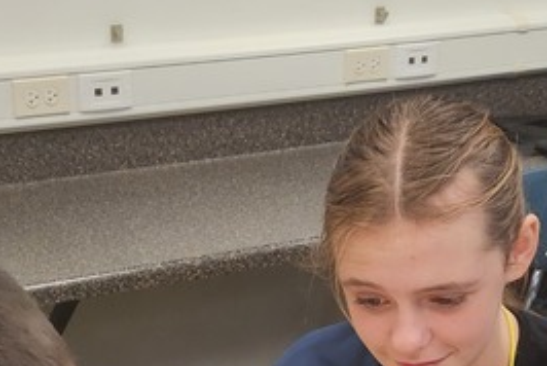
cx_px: 317
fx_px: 1399
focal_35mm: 92
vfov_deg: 13.8
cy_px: 588
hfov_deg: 22.1
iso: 200
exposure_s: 1/120
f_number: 1.8
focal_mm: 5.4
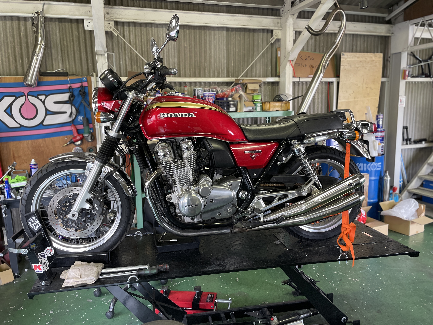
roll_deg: +1.1
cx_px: 216
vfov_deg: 53.1
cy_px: 162
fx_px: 325
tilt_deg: -9.4
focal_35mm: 26
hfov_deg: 67.3
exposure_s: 1/60
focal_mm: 4.2
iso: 200
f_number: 1.6
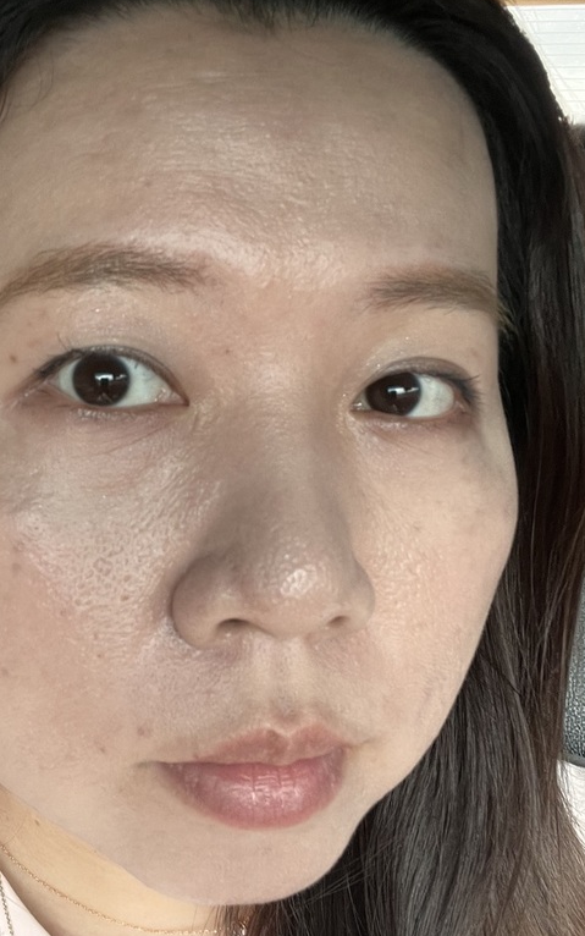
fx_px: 918
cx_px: 192
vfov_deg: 54.0
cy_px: 484
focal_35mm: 36
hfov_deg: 35.0
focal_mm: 2.71
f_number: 2.2
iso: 100
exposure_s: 1/60
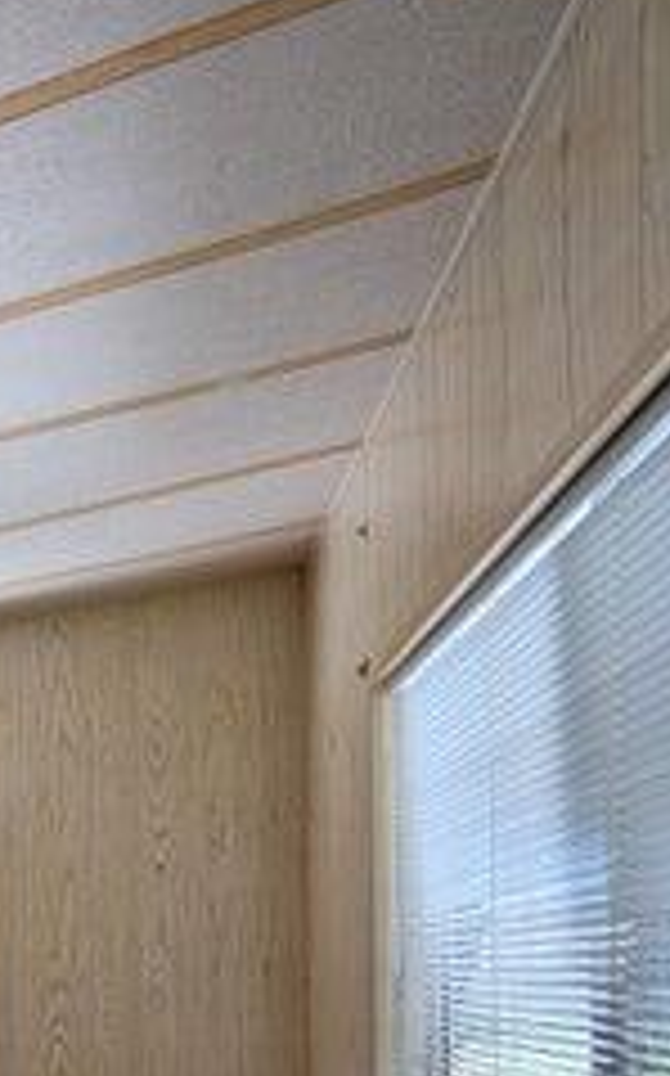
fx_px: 995
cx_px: -477
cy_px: 1013
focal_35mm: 34
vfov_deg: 49.1
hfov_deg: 23.5
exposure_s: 1/329
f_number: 1.7
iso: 49
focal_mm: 2.02
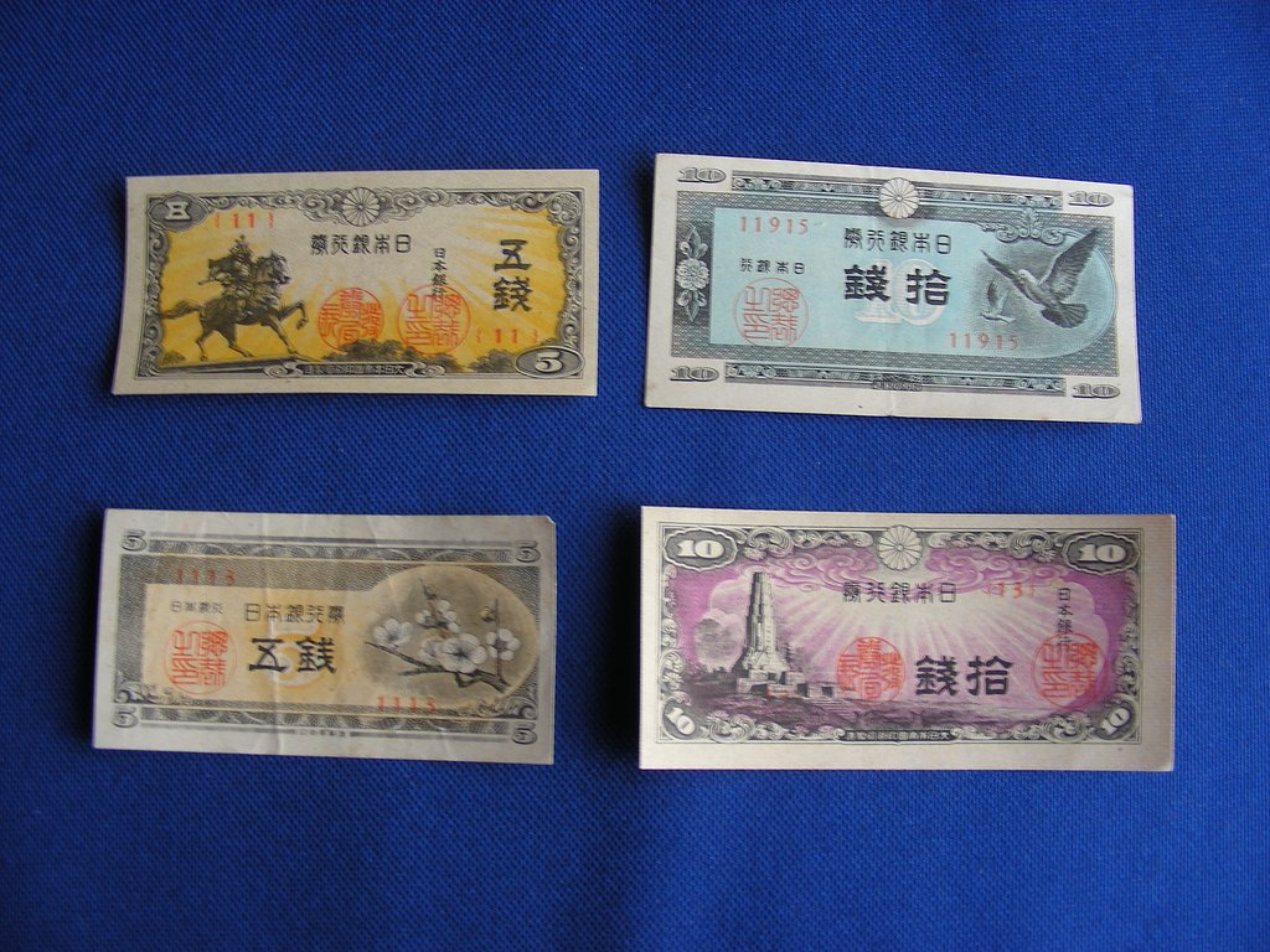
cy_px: 476
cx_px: 635
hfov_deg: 49.0
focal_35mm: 38
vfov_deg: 37.7
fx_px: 1394
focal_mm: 6.3
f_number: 3.5
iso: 50
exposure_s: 1/11.4
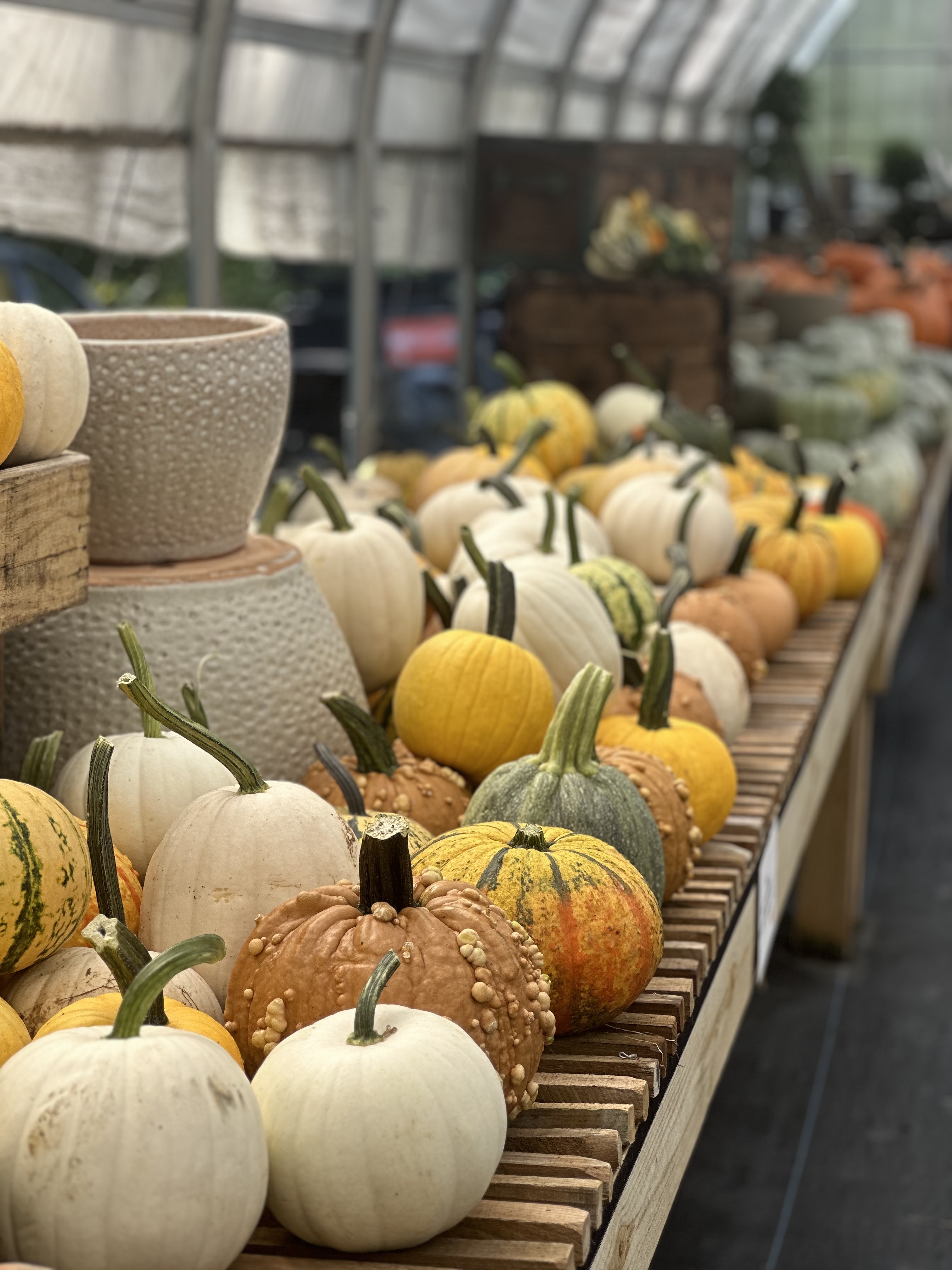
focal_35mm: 77
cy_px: 635
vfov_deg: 25.3
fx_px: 2824
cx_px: 476
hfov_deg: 19.1
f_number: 2.8
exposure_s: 1/169
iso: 25
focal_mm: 9
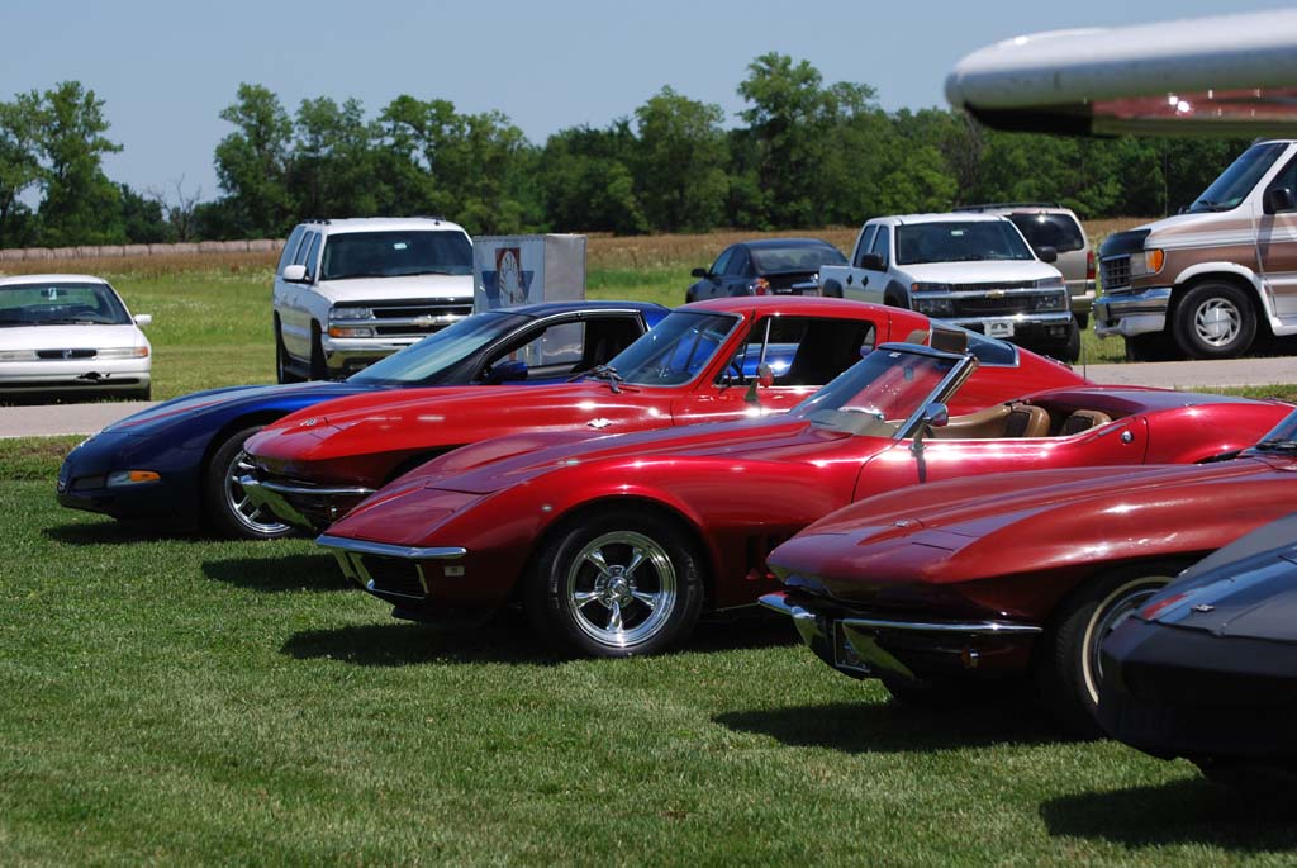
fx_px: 4652
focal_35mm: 129
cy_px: 434
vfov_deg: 10.7
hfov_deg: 15.9
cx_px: 648
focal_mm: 86
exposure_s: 1/640
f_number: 6.3
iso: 100
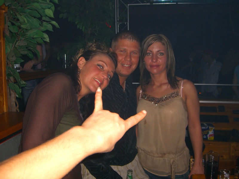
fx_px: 262
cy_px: 90
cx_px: 120
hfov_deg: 49.0
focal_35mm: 38
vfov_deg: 37.7
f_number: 2.8
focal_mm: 7.9
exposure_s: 1/60
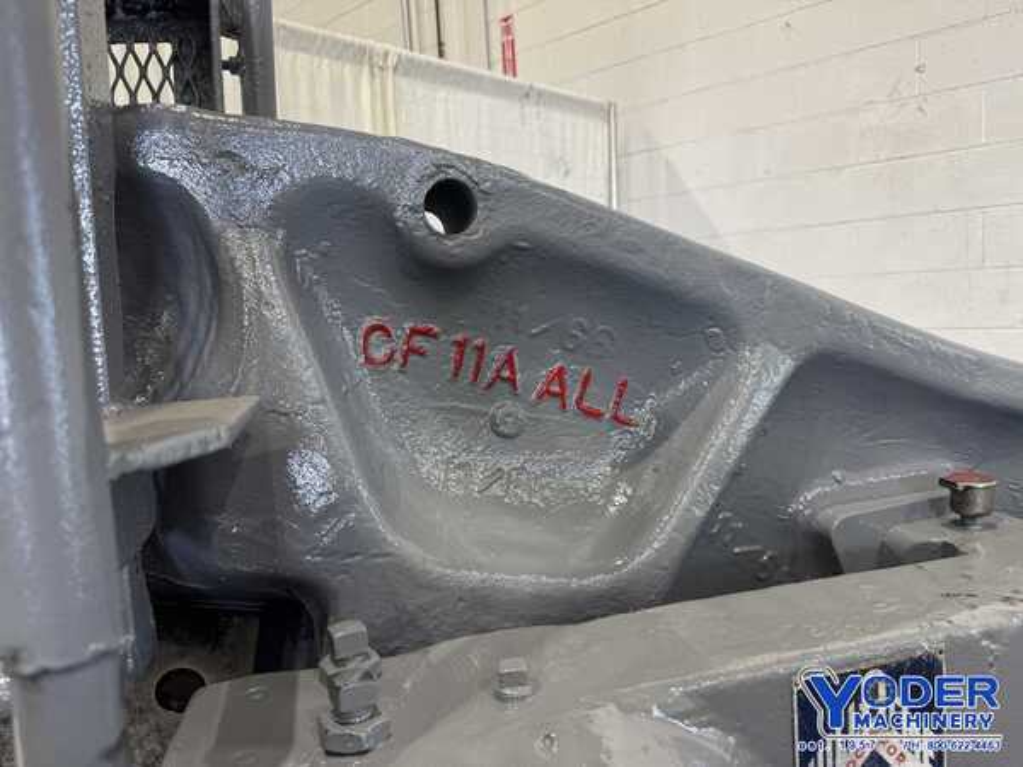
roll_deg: +3.3
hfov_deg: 71.6
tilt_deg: -6.7
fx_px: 709
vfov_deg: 56.8
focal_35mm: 24
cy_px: 384
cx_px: 512
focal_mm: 6.76
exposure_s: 1/60
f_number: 1.78
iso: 125
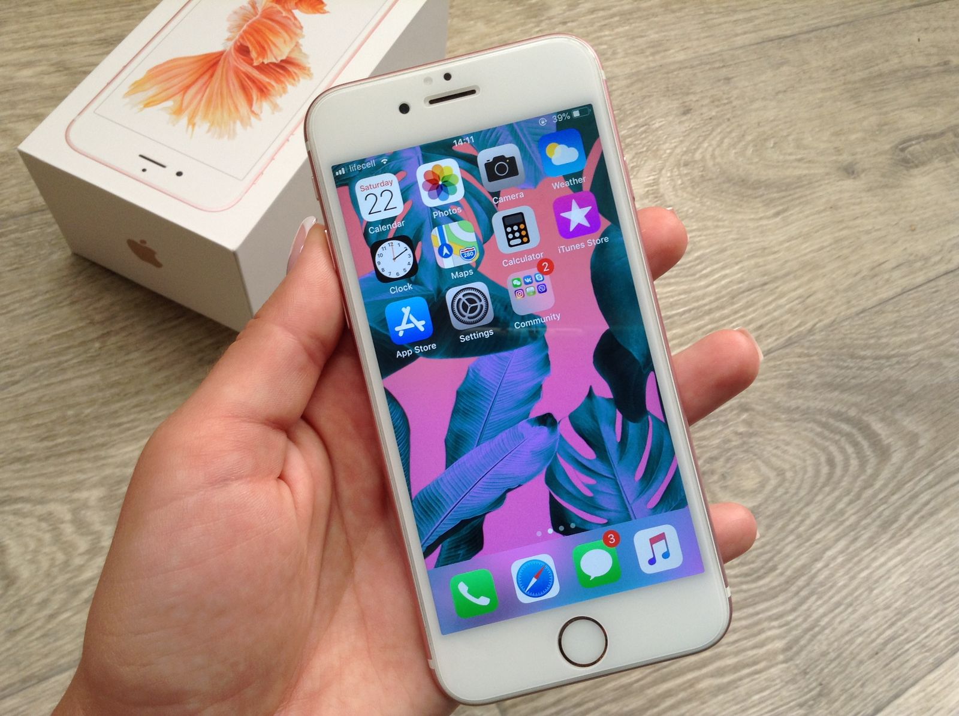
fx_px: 913
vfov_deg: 42.8
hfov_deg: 55.4
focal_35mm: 33
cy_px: 358
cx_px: 480
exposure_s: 1/60
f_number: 2.4
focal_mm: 3.3
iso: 25
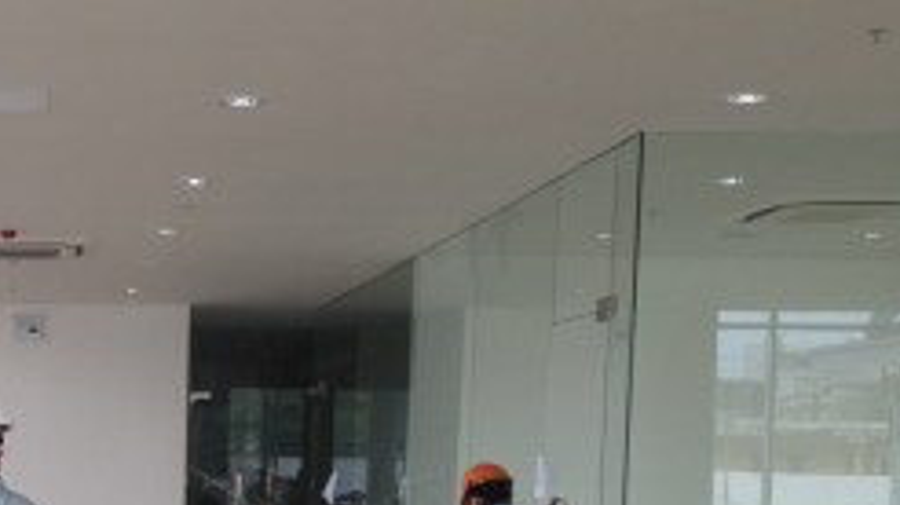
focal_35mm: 78
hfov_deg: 25.7
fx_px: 1860
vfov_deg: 15.1
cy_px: 553
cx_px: -24
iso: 50
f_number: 2.4
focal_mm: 4.13
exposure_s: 1/120
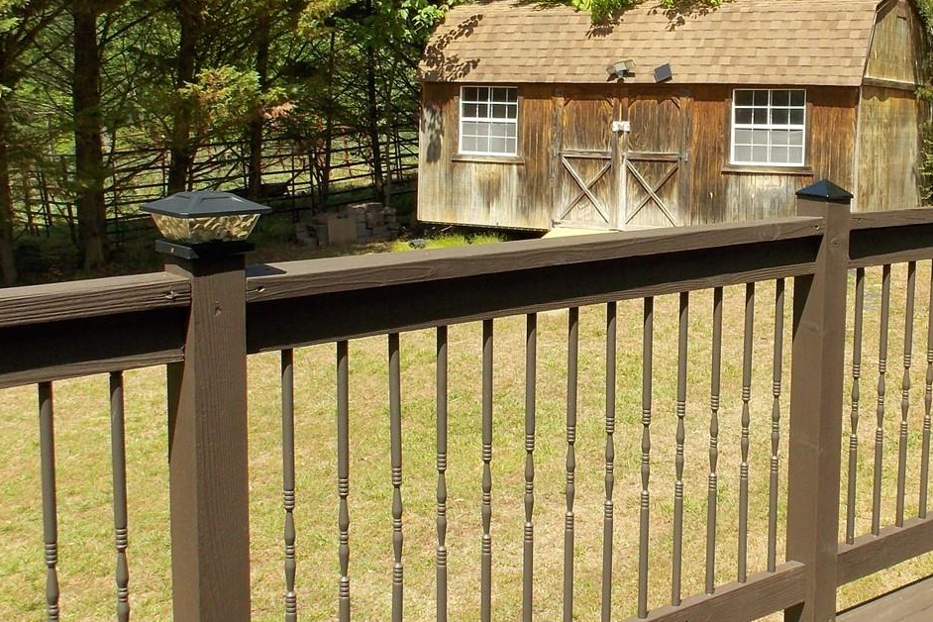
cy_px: 211
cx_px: 604
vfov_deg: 25.9
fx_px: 1348
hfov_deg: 37.9
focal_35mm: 52
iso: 80
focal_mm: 4
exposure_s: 1/500
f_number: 3.1
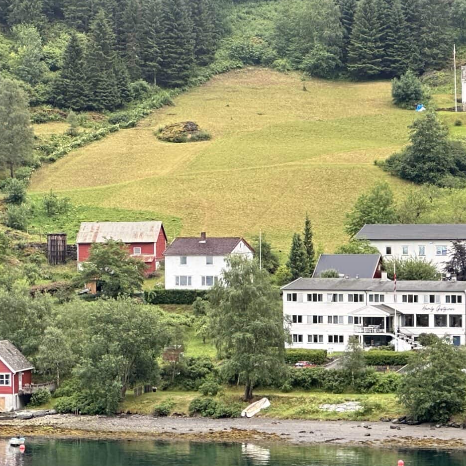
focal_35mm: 186
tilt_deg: -2.5
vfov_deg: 9.4
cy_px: 313
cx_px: 168
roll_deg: +0.9
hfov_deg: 9.4
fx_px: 2833
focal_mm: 9
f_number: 2.8
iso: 64
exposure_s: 1/99
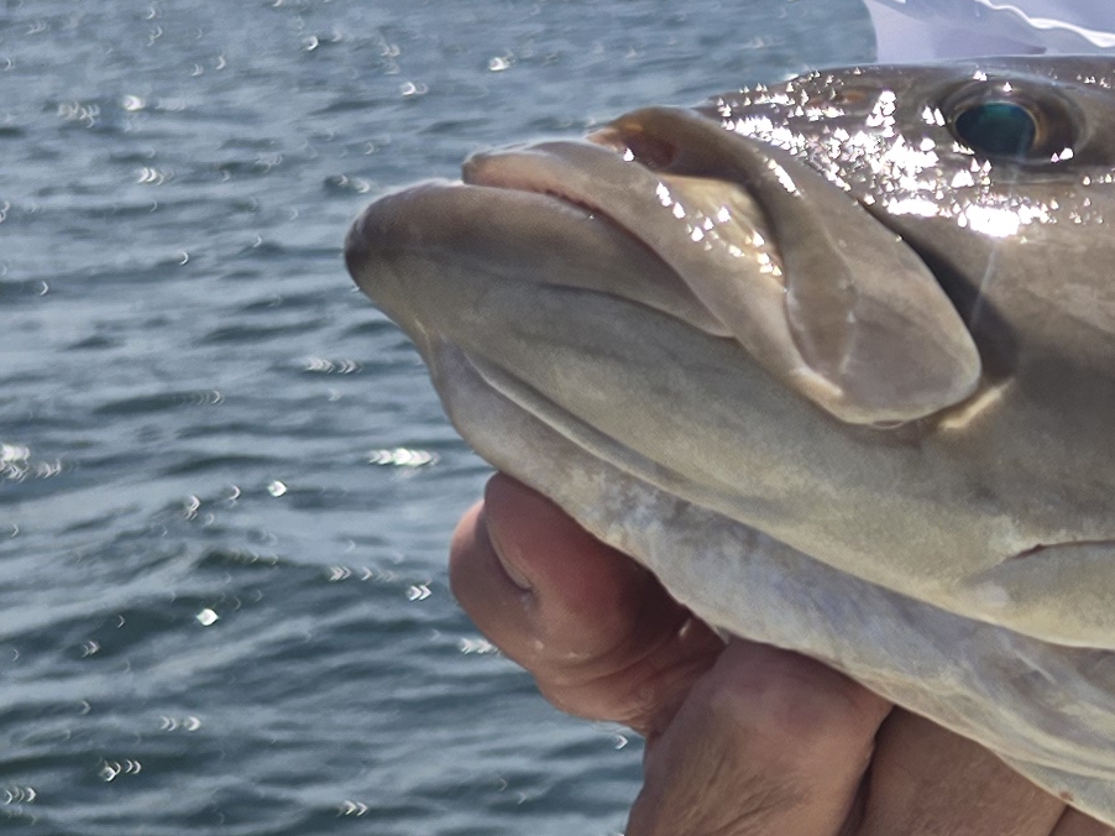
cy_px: 712
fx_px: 3285
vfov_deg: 14.4
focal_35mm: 102
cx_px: 2366
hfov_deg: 14.9
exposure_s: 1/1318
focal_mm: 6.3
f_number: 1.7
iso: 12
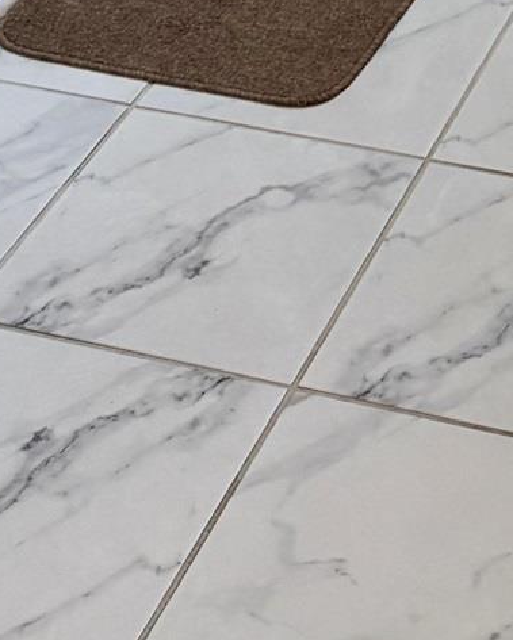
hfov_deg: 13.3
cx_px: 524
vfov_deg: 12.8
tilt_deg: -7.5
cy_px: -907
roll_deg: +0.9
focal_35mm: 114
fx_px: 2161
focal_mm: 6.76
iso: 160
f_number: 1.78
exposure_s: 1/120
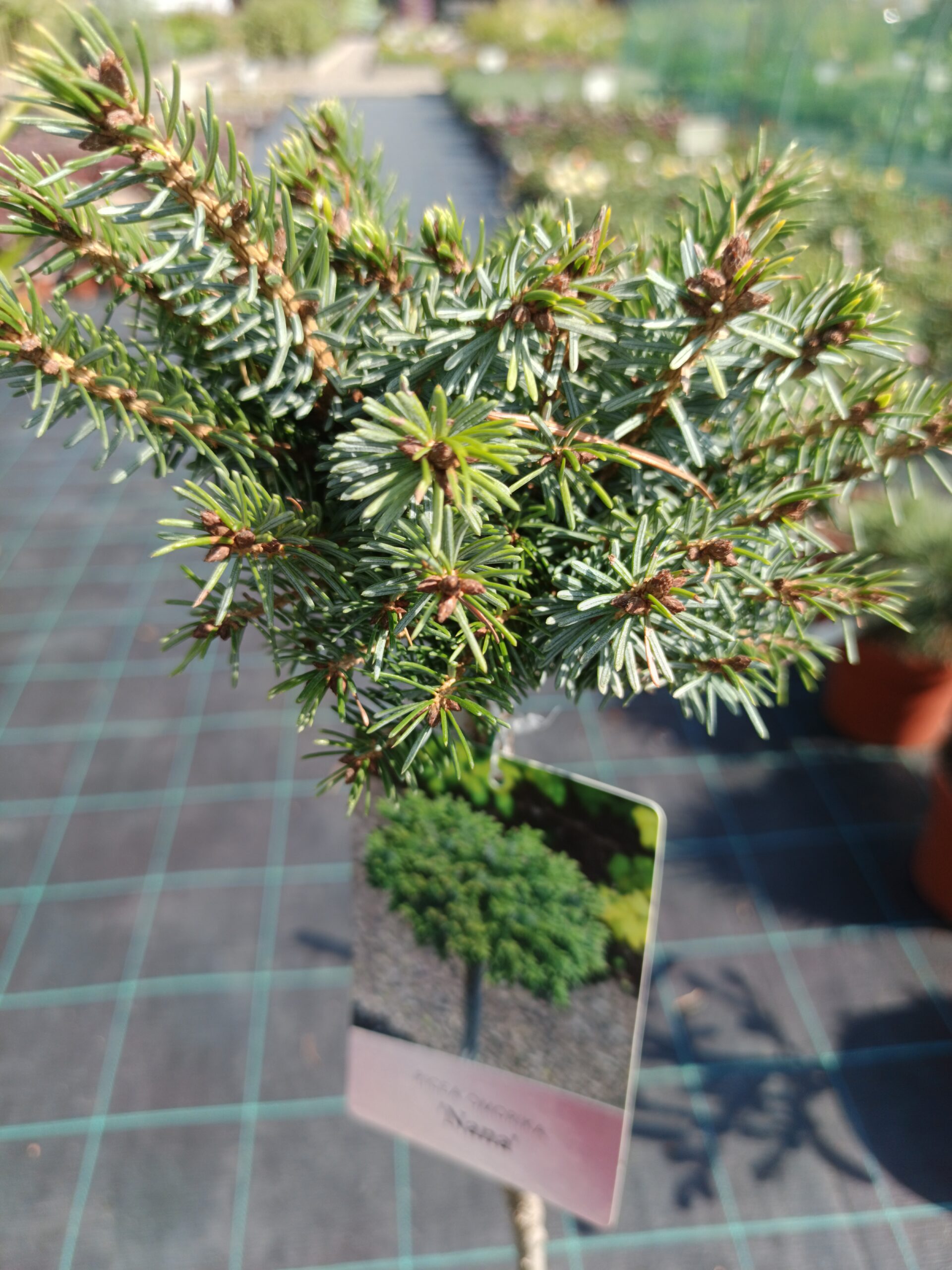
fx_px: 880
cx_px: 476
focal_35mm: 24
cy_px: 635
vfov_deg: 71.6
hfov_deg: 56.8
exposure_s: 1/224
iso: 50
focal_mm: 5.31
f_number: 1.7
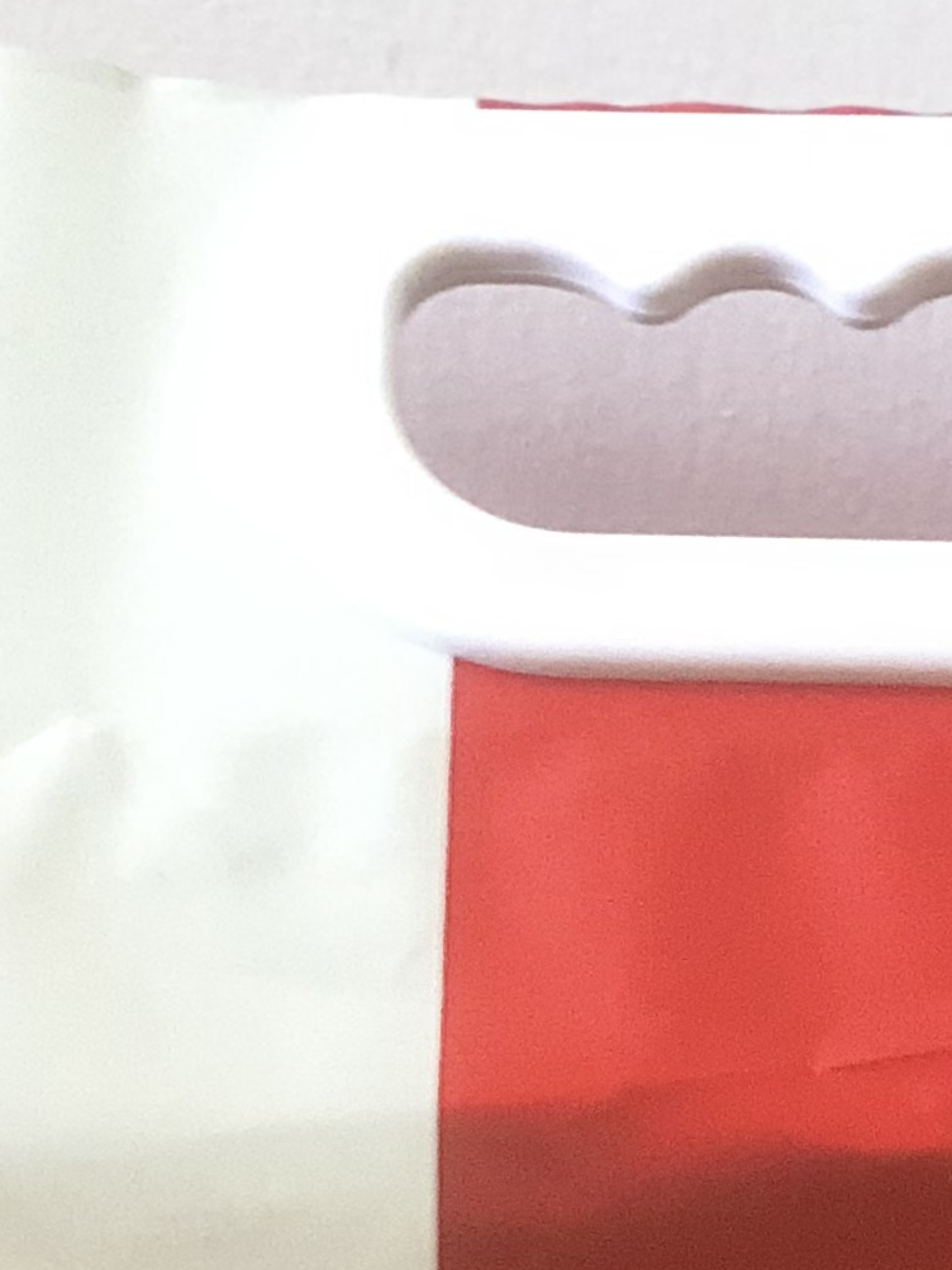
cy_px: 2518
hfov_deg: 7.1
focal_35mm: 209
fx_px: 7665
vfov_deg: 8.9
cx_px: 858
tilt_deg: -21.2
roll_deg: +0.3
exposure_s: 1/12
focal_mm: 6
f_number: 2.4
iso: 160
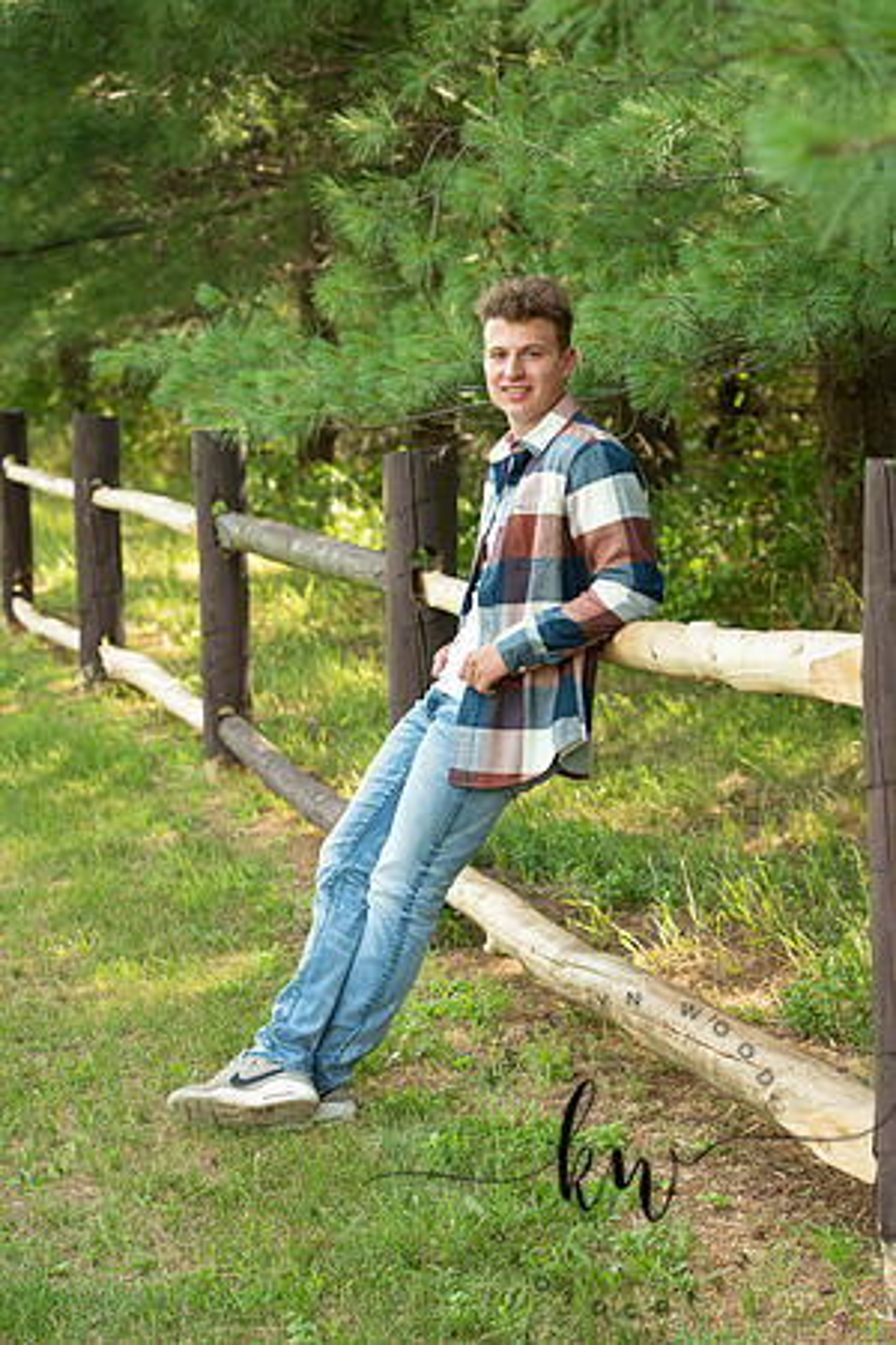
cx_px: 448
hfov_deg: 16.1
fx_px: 3173
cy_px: 672
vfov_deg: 23.9
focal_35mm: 85
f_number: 5
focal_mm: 85
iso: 400
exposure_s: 1/200
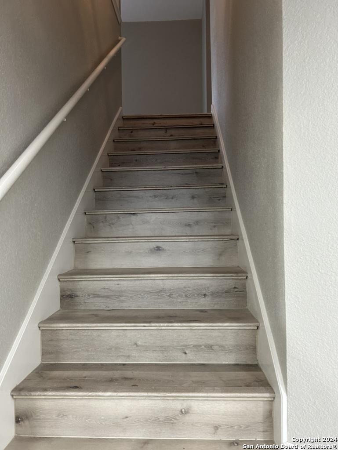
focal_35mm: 26
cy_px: 225
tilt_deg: -0.2
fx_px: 338
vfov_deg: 67.3
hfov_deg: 53.1
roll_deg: +1.1
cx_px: 169
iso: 200
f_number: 1.5
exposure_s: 1/60
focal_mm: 5.7
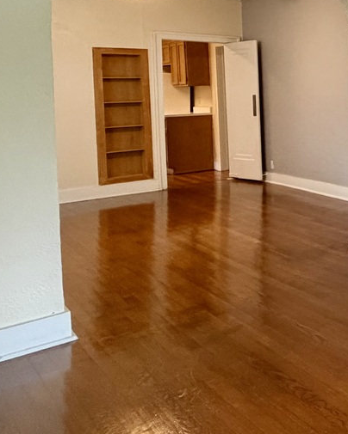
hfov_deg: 23.7
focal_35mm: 39
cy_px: 94
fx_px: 502
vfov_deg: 44.8
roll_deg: +1.7
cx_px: 594
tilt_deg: -1.6
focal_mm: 2.22
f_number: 2.2
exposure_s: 1/60
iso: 320
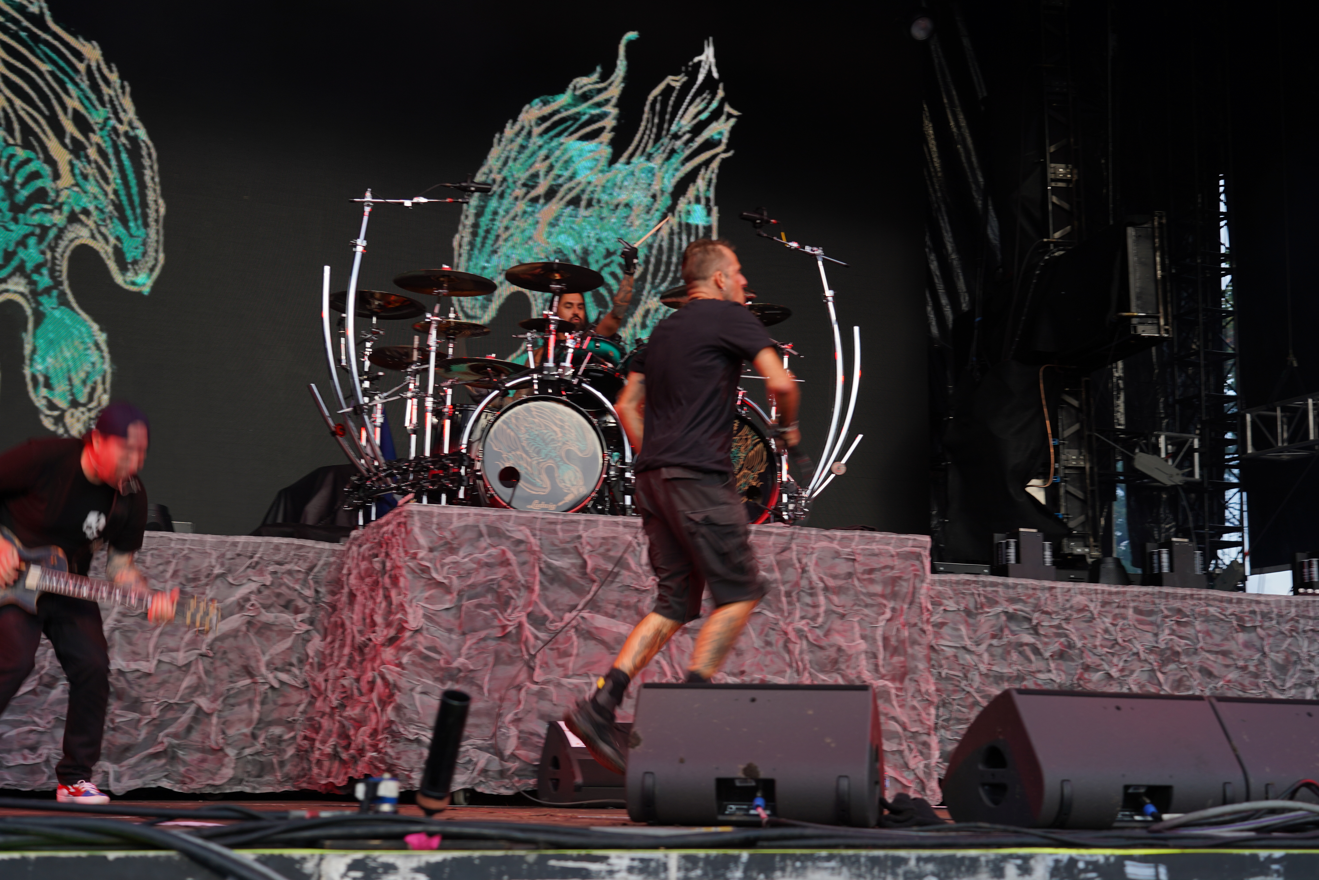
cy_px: 440
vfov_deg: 27.5
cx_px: 660
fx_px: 1795
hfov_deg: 40.3
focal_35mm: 49
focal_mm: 49
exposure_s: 1/60
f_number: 4.5
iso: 100
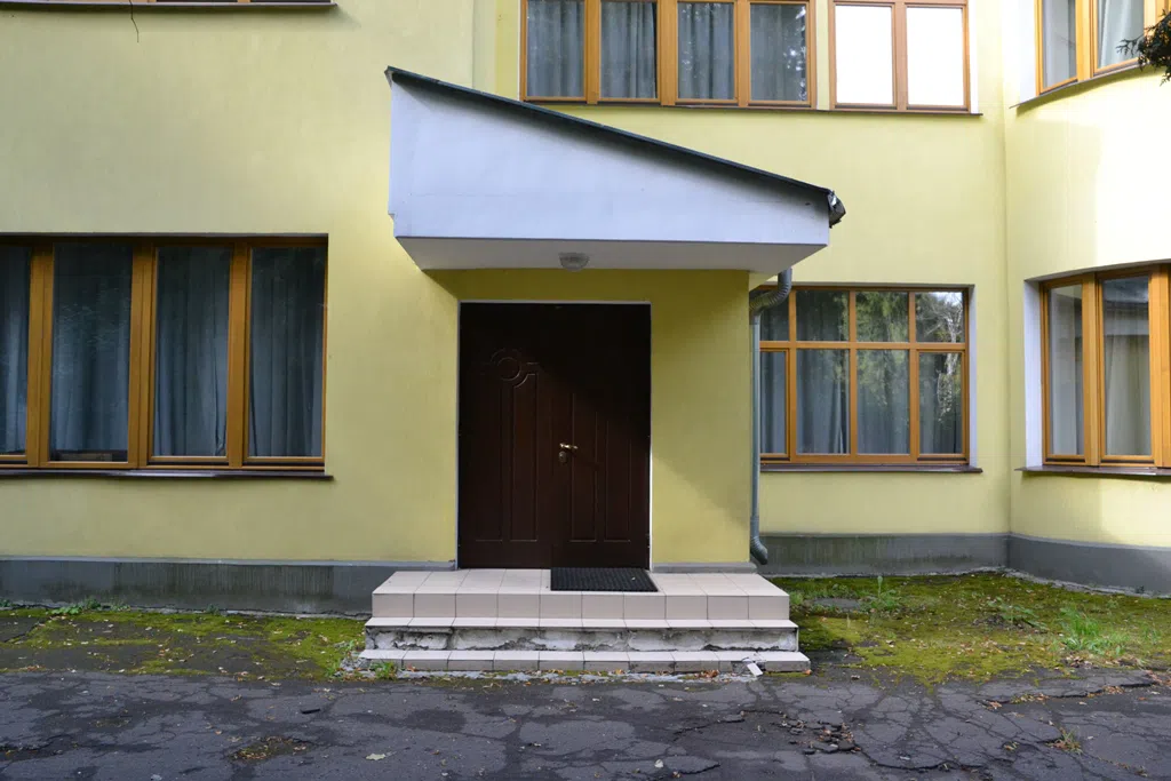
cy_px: 390
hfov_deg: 59.5
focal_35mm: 32
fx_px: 1025
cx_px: 586
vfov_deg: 41.7
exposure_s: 1/320
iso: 1600
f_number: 9
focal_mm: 21
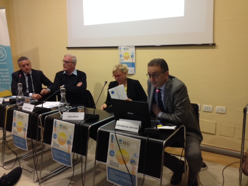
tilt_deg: -14.1
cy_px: 93
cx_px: 124
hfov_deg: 52.6
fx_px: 251
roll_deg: +0.8
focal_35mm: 35
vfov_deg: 40.7
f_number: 2.4
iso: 125
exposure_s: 1/20
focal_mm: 4.28
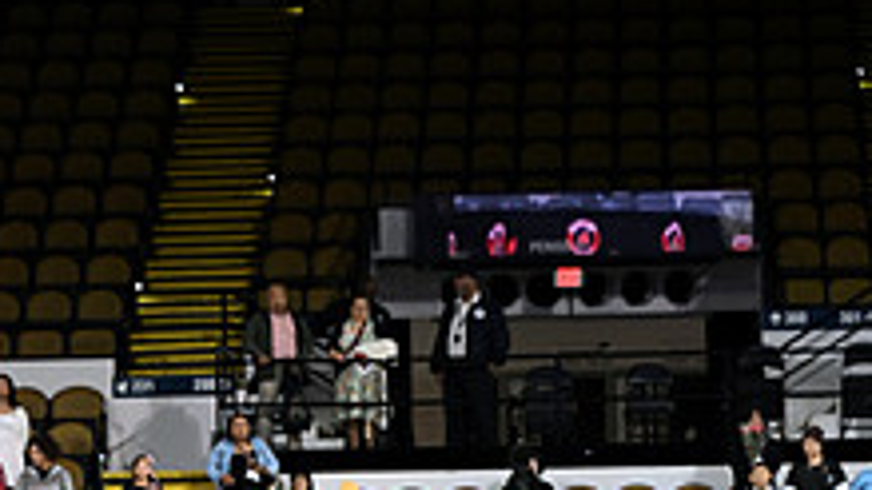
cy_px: 872
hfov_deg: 9.1
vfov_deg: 5.1
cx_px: 295
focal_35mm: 237
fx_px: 5478
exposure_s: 1/200
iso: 1250
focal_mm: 110
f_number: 3.5
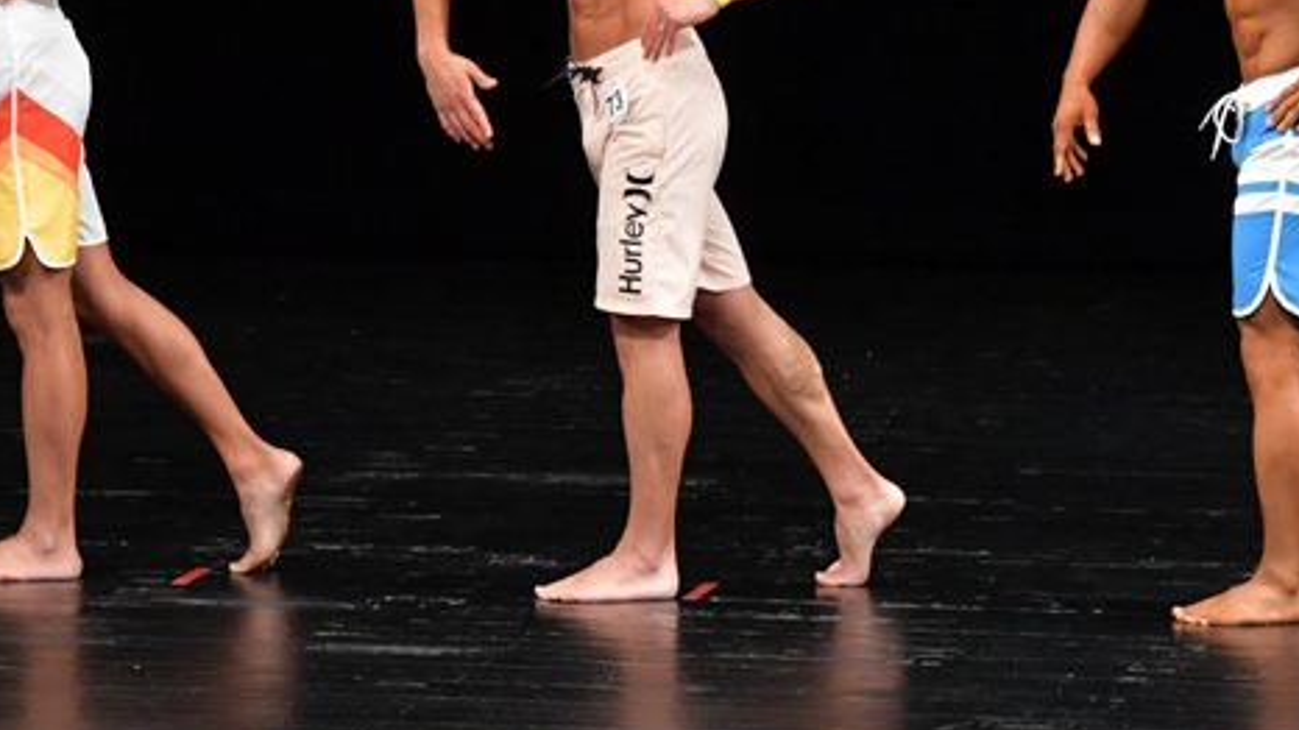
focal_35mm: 392
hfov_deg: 5.5
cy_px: 150
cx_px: 428
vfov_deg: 3.1
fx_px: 13501
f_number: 5.6
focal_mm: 150
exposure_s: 1/400
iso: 3200
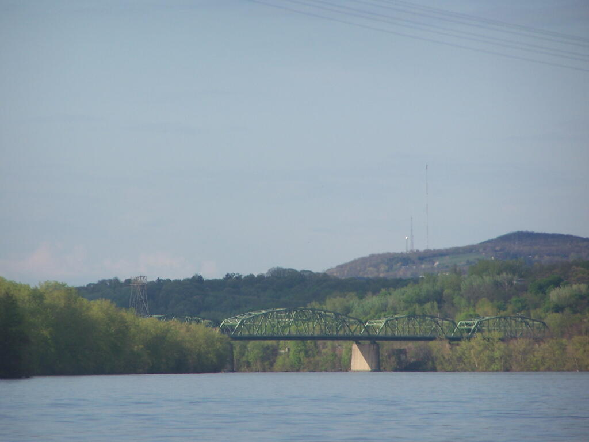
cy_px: 221
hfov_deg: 5.2
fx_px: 6466
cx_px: 294
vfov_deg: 3.9
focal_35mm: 380
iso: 80
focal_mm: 63
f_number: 3.7
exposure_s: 1/800
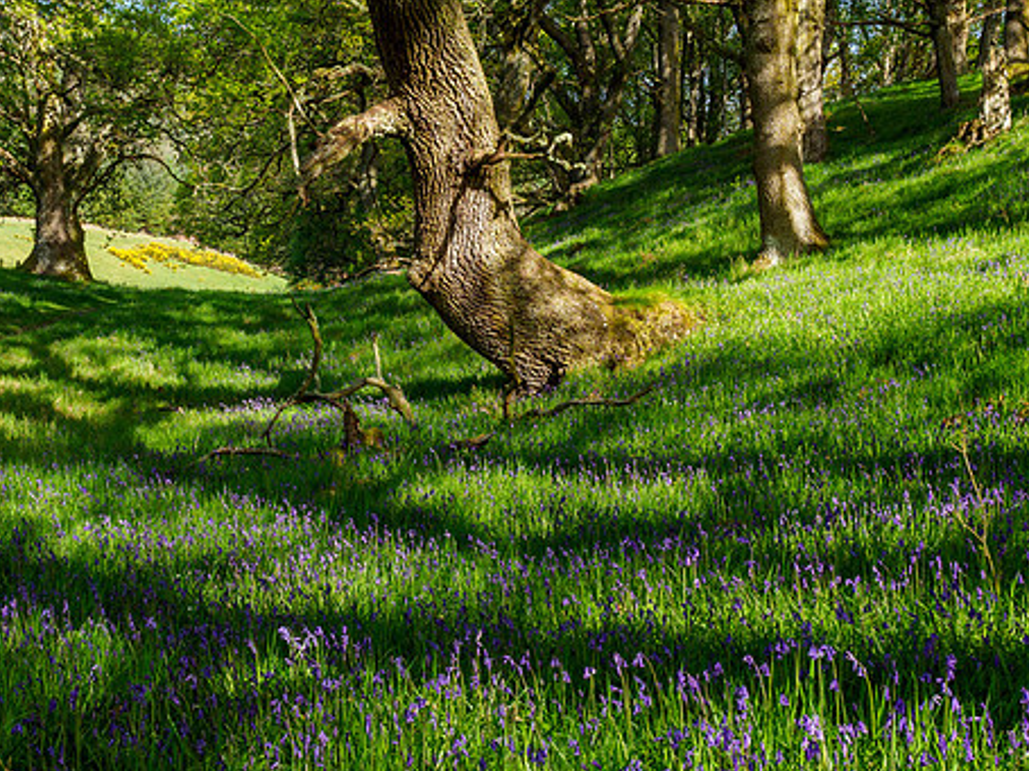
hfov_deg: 37.4
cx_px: 427
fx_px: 1516
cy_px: 327
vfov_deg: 28.5
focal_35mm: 51
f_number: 7.1
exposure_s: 1/60
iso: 200
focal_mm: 20
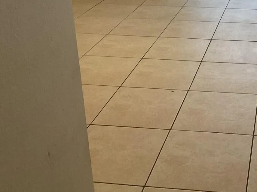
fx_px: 431
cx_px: 229
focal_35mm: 58
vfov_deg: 24.6
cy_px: 25
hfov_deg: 31.7
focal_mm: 3.3
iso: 250
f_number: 2.4
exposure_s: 1/60
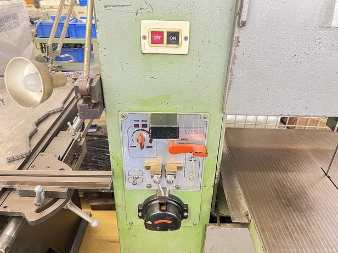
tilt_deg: -29.3
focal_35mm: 27
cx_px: 169
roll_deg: -0.7
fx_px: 264
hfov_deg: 65.3
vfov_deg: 51.4
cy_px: 127
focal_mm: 5.7
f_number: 1.5
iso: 500
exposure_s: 1/40
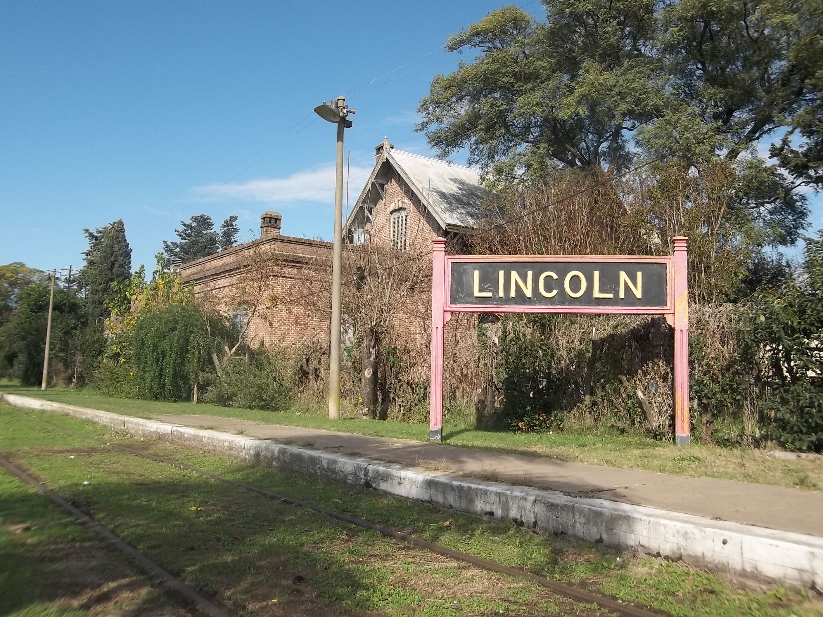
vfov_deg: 44.2
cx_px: 412
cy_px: 308
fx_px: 761
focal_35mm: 32
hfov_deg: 56.8
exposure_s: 1/160
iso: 80
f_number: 9.4
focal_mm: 5.7
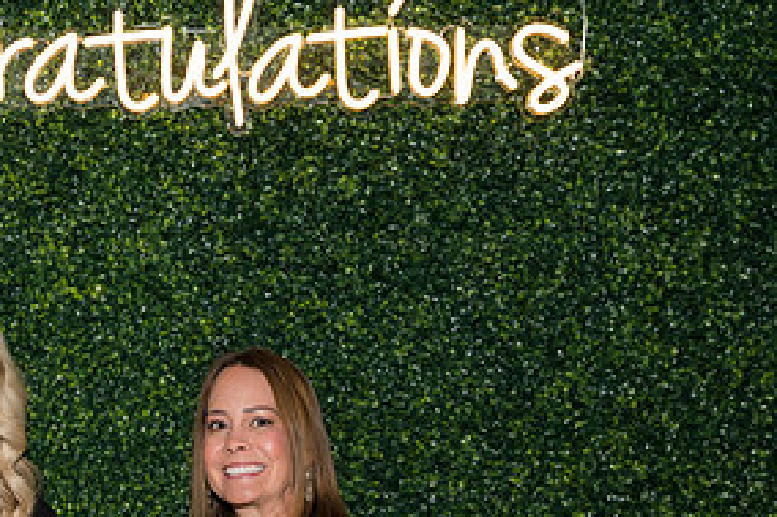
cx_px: 178
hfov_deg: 22.4
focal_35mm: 90
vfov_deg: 14.9
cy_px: 505
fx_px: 1941
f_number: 5
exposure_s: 1/160
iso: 500
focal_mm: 44
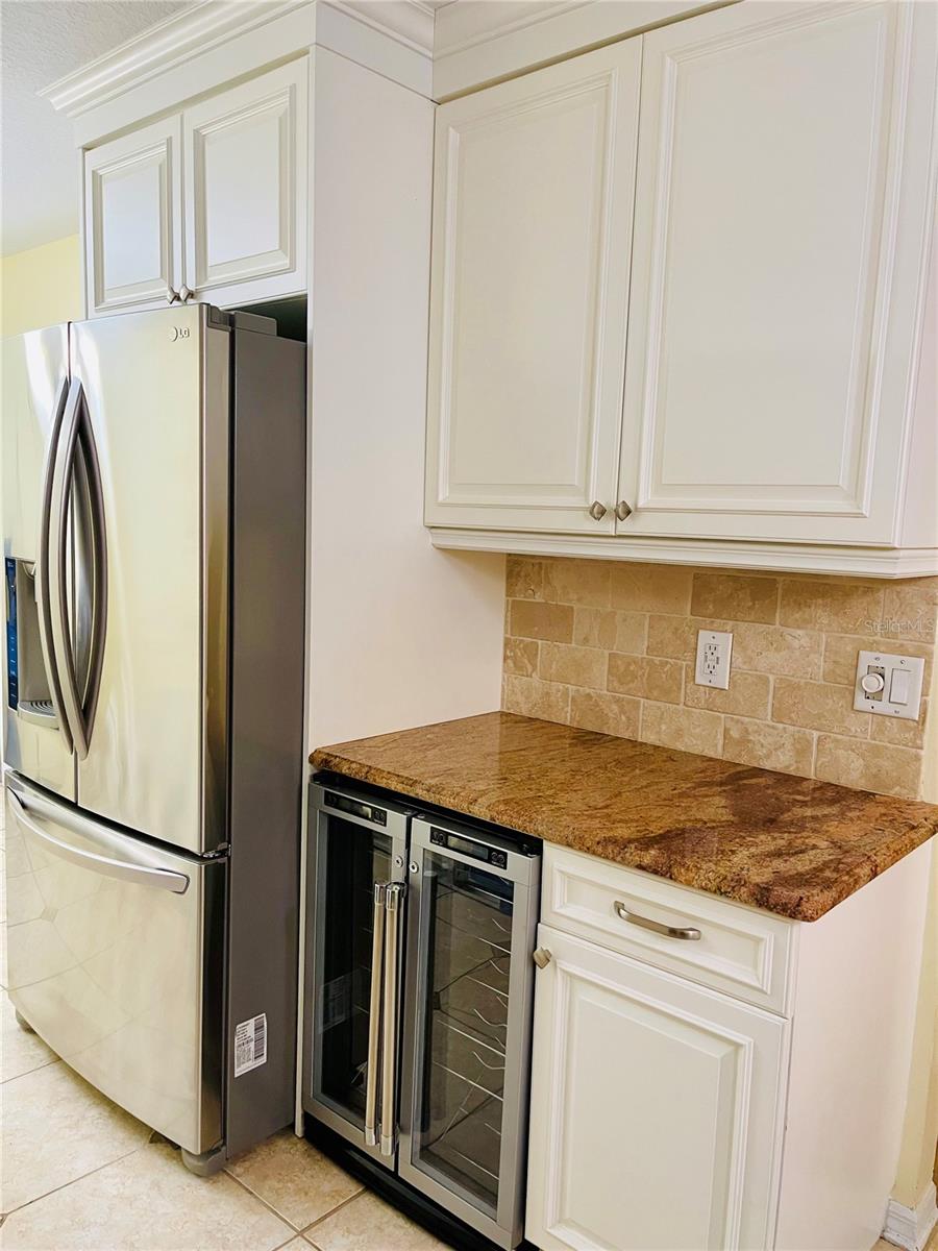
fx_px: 903
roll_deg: -1.6
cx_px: 469
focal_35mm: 25
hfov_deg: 54.9
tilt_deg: -8.0
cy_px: 626
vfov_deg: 69.4
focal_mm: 5.1
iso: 250
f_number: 1.6
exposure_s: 1/60
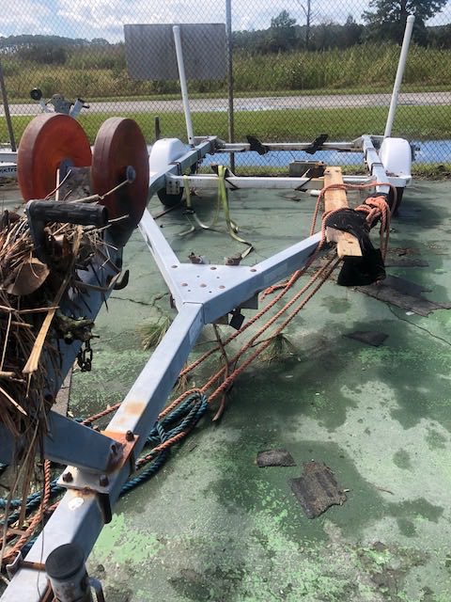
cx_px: 226
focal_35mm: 28
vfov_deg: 63.4
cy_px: 301
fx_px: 486
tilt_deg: -26.4
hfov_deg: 49.7
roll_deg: +1.4
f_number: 1.8
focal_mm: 3.99
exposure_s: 1/883
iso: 20
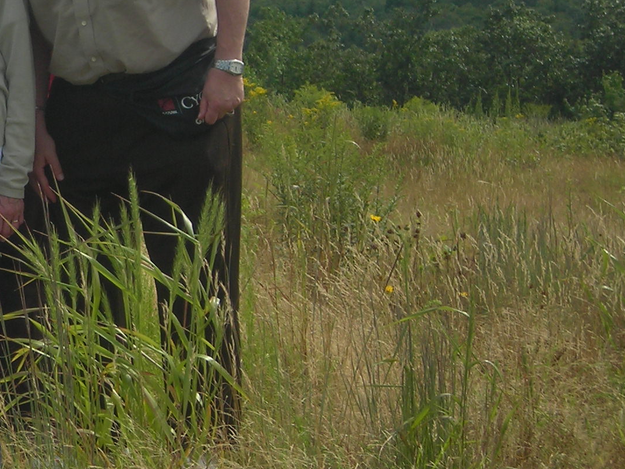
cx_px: -124
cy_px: 31
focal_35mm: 157
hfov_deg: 12.3
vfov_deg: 9.4
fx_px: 2835
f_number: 7.7
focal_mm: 10.8
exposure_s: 1/120
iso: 50
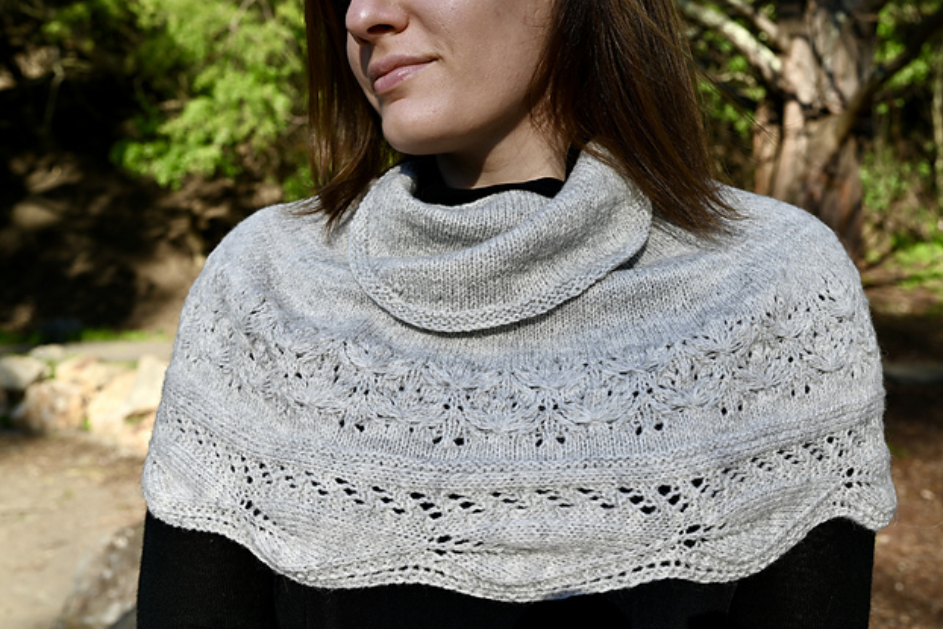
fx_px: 943
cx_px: 481
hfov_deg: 53.1
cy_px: 318
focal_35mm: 36
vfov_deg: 36.9
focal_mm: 35
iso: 100
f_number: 6.3
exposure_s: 1/320
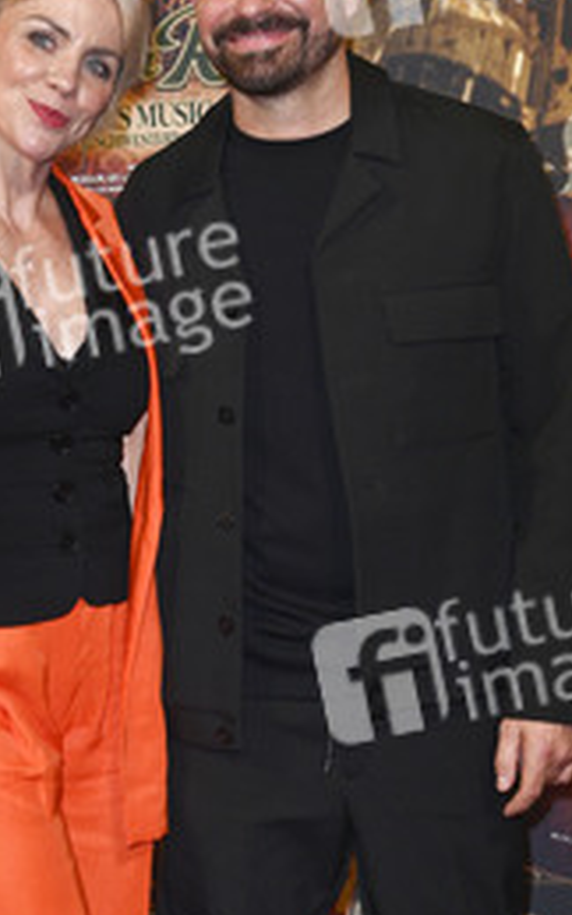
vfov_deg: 13.6
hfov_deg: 8.5
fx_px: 3839
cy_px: 484
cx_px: 173
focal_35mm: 154
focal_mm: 98
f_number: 5.6
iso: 1250
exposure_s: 1/250
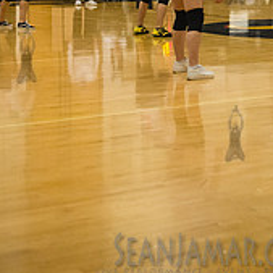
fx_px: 910
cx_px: 234
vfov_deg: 16.6
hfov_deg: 16.9
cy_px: -23
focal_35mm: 102
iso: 4000
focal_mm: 35
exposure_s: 1/320
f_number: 2.8
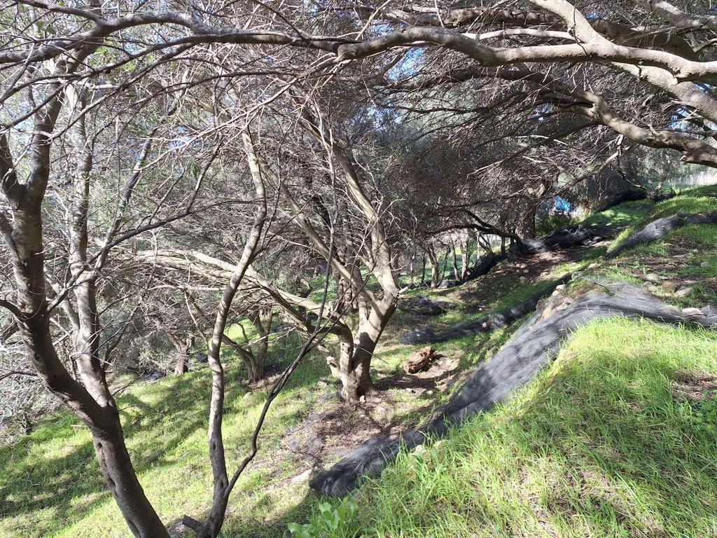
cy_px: 269
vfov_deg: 58.9
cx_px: 358
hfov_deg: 73.9
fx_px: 476
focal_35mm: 23
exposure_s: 1/389
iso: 40
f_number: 1.8
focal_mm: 5.54
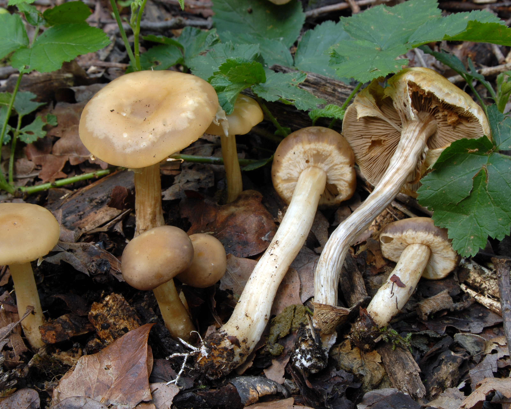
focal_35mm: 77
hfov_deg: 24.9
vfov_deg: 20.0
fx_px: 1158
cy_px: 203
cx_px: 242
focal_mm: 45
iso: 100
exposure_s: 1/3
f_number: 13
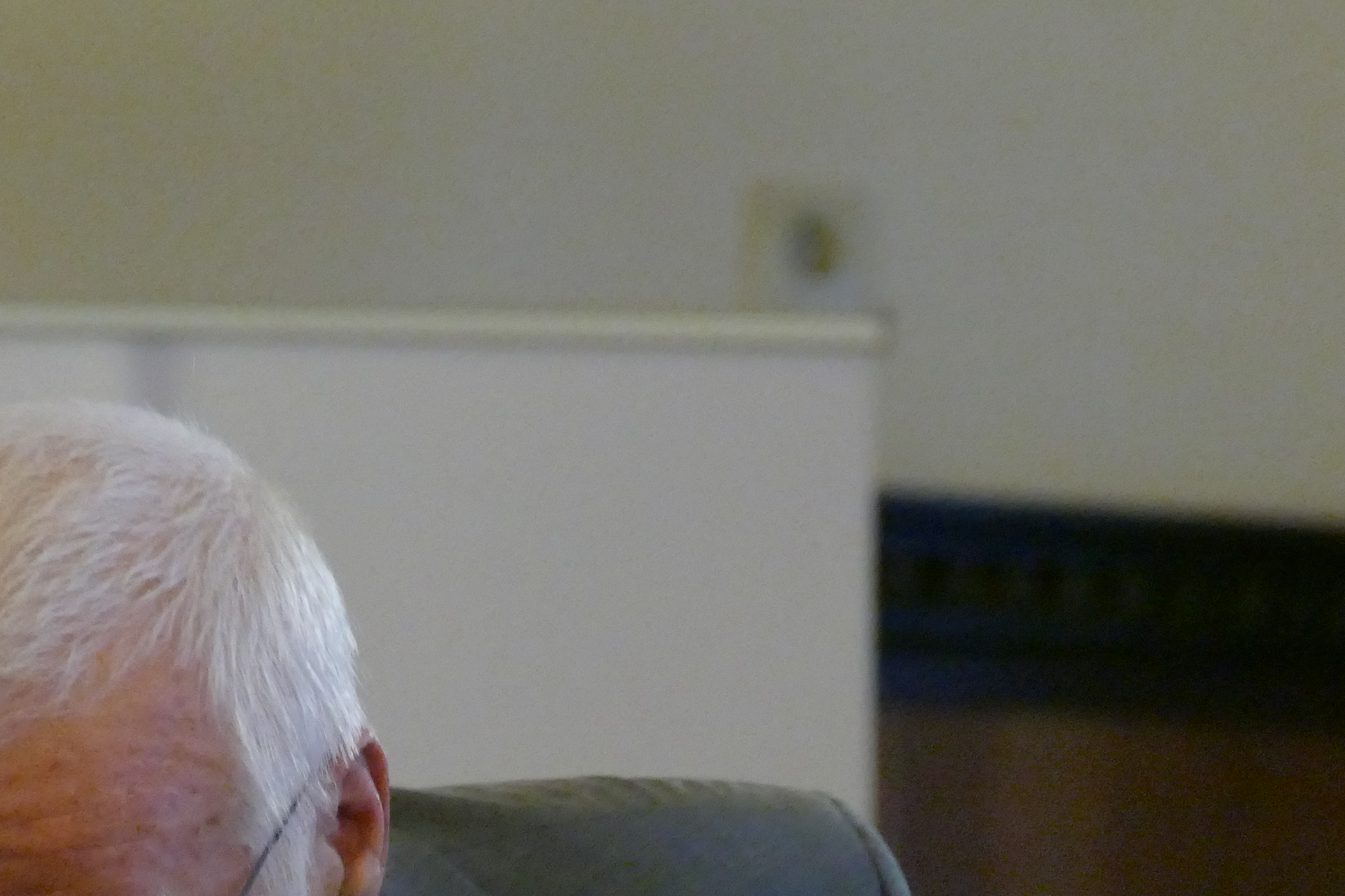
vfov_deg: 2.8
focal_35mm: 498
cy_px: 852
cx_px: 628
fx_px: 18603
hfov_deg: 4.1
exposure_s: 1/125
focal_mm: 87.58
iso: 3200
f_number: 4
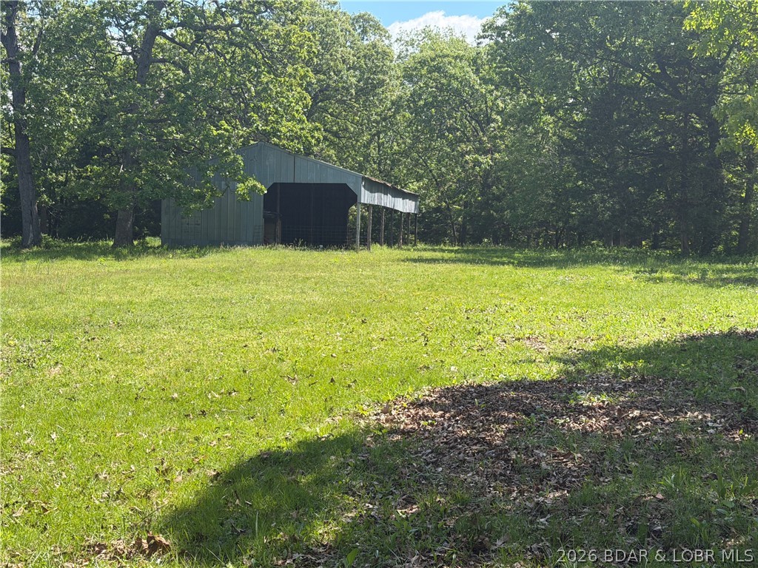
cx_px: 379
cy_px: 284
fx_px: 1051
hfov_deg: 39.7
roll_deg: -2.0
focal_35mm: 48
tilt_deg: -3.0
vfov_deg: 30.3
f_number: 1.78
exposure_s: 1/2494
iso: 80
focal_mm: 6.76
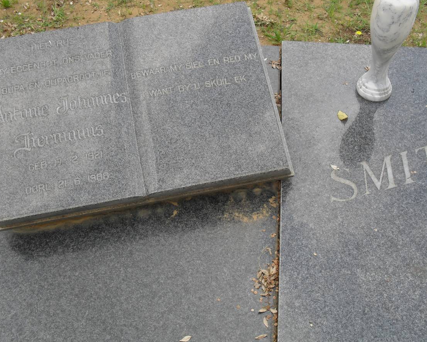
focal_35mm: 37
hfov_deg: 49.1
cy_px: 172
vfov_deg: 40.1
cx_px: 219
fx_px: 468
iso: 100
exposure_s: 1/350
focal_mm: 6.3
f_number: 3.2
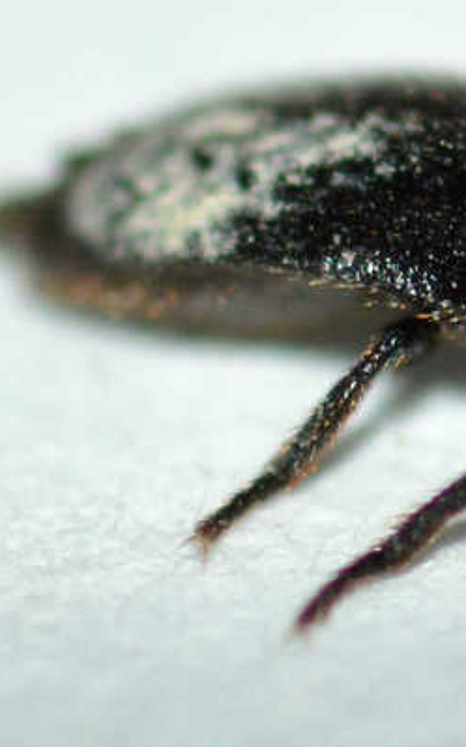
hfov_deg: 3.5
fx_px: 7486
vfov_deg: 5.7
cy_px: 341
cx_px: 757
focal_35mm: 368
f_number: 14
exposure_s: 1/200
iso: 400
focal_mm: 100
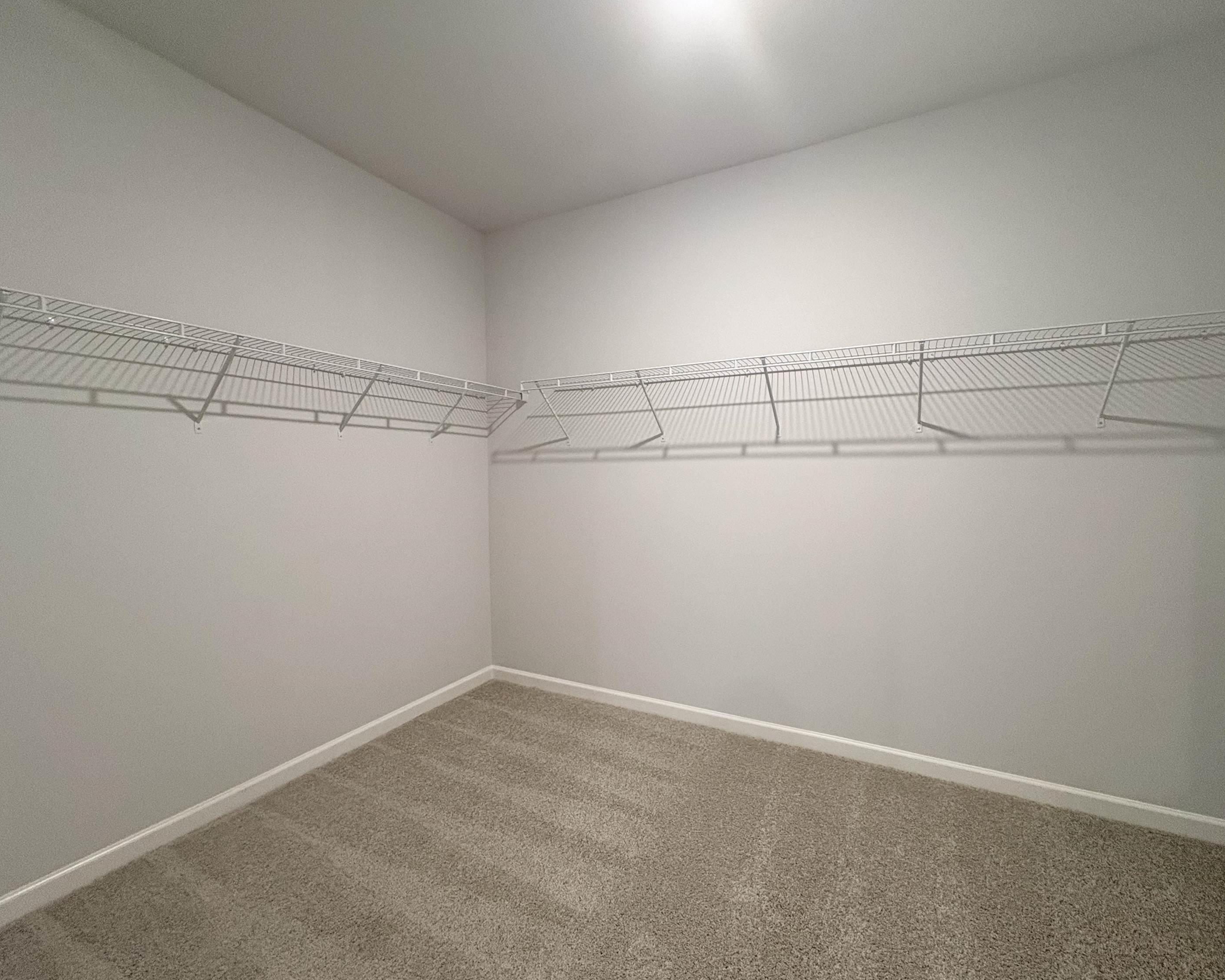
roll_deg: +0.9
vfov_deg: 84.0
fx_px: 544
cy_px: 490
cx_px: 628
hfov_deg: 96.8
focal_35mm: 15
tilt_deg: -1.1
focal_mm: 2.22
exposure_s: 1/60
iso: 320
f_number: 2.2
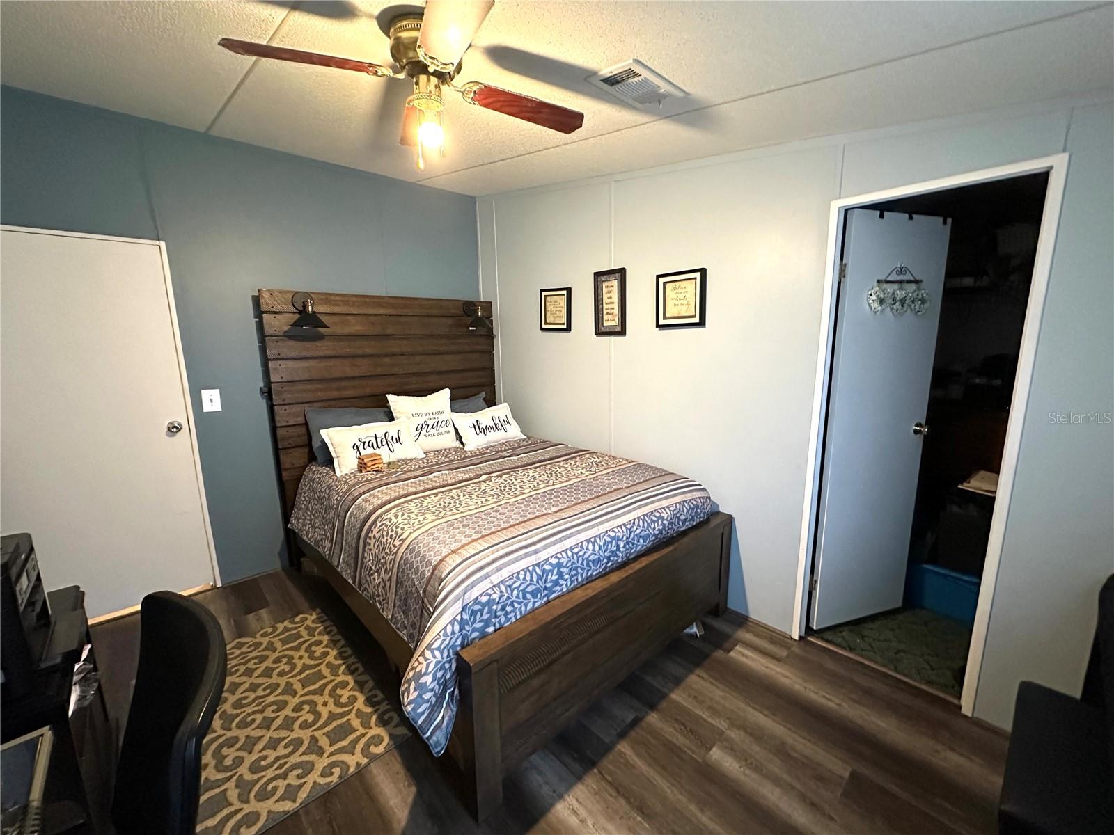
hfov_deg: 102.1
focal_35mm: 14
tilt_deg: -9.5
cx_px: 557
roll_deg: +1.1
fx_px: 451
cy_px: 418
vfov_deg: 85.7
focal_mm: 2.22
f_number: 2.2
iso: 800
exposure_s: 1/60
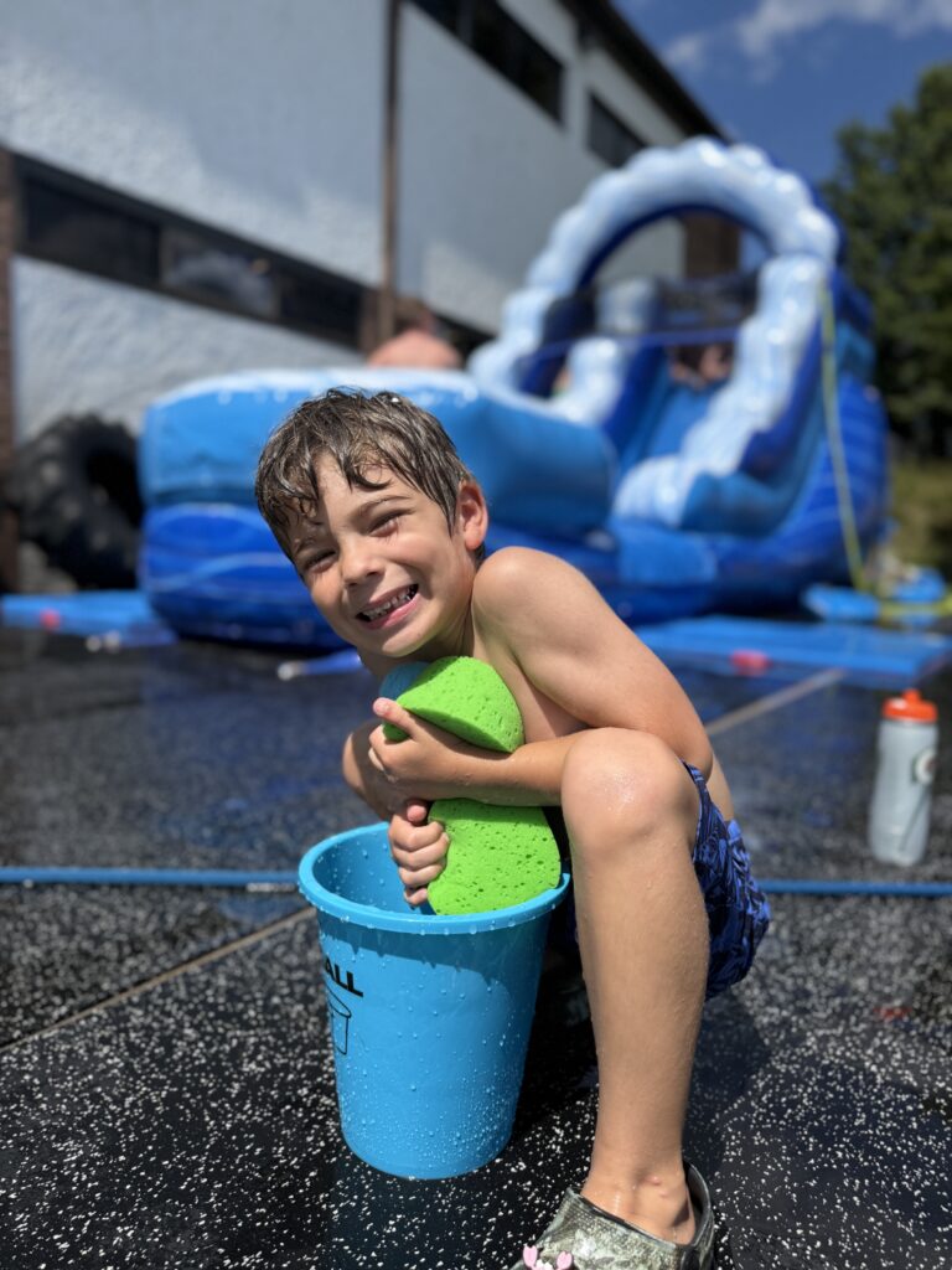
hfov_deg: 56.8
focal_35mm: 24
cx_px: 476
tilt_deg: -6.9
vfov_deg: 71.6
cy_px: 635
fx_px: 880
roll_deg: -1.6
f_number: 1.78
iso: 100
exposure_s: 1/5714
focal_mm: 6.76
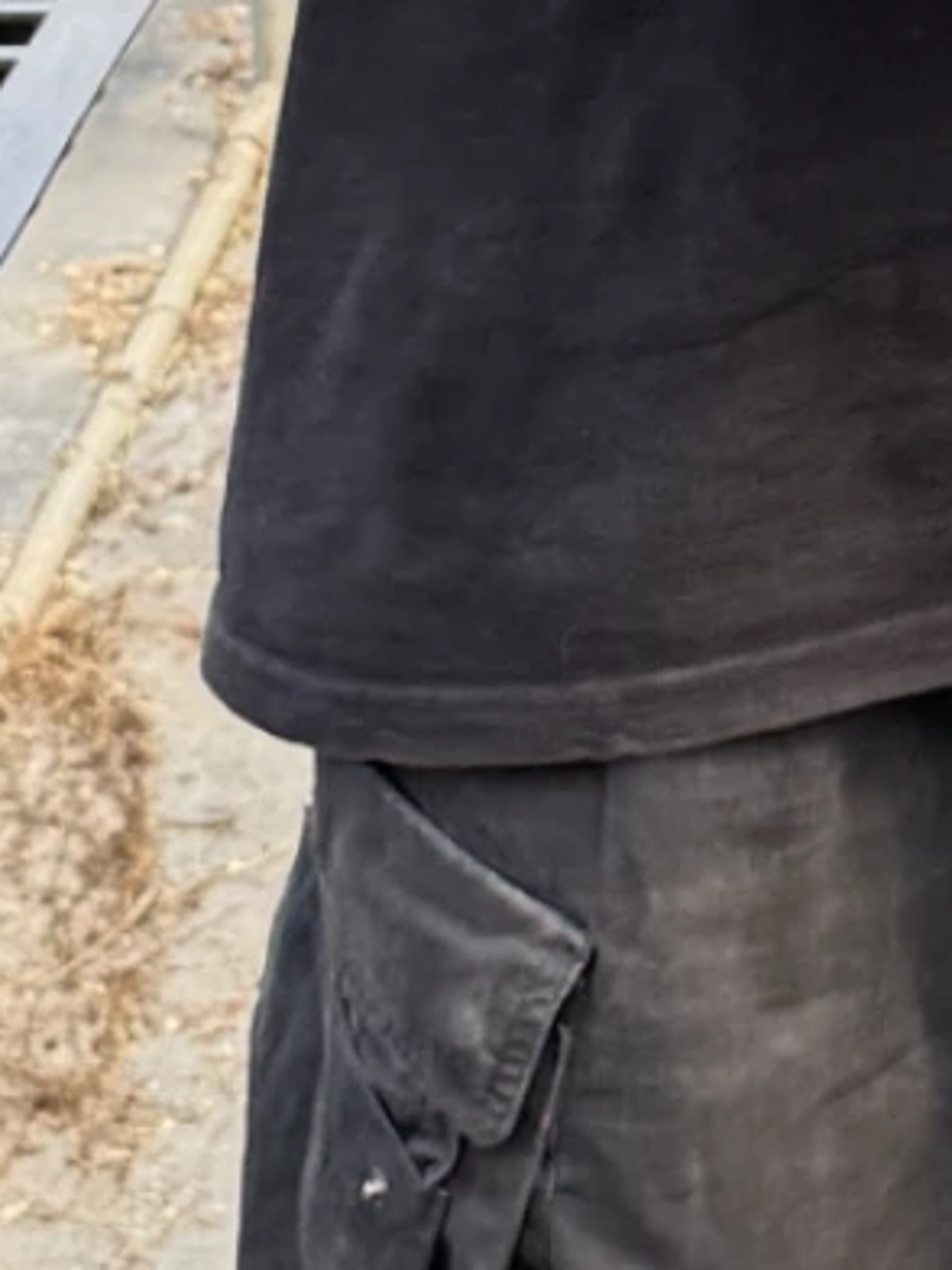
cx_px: 1214
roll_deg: -1.4
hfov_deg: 8.4
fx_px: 6380
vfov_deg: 10.9
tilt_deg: -12.9
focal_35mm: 174
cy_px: -713
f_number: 1.78
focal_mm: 6.76
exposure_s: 1/230
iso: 125
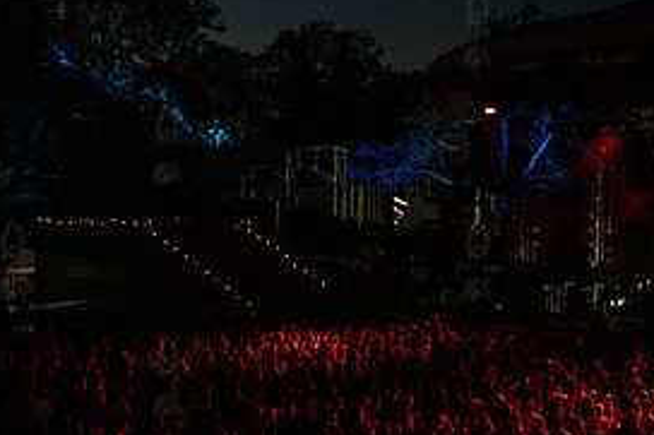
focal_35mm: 60
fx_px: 1089
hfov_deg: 32.9
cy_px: 258
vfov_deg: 22.6
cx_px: 476
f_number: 3.5
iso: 6400
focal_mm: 27
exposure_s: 1/320
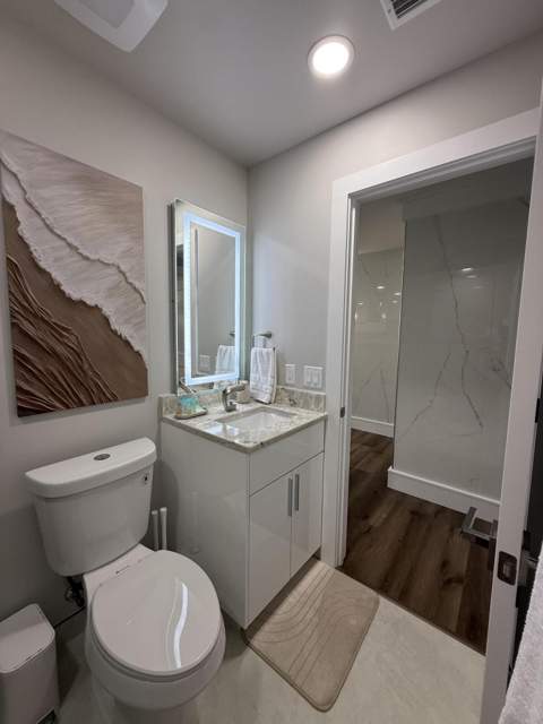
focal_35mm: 14
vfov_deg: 102.1
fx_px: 293
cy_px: 362
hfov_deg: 85.7
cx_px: 272
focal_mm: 2.22
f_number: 2.2
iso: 100
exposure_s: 1/120
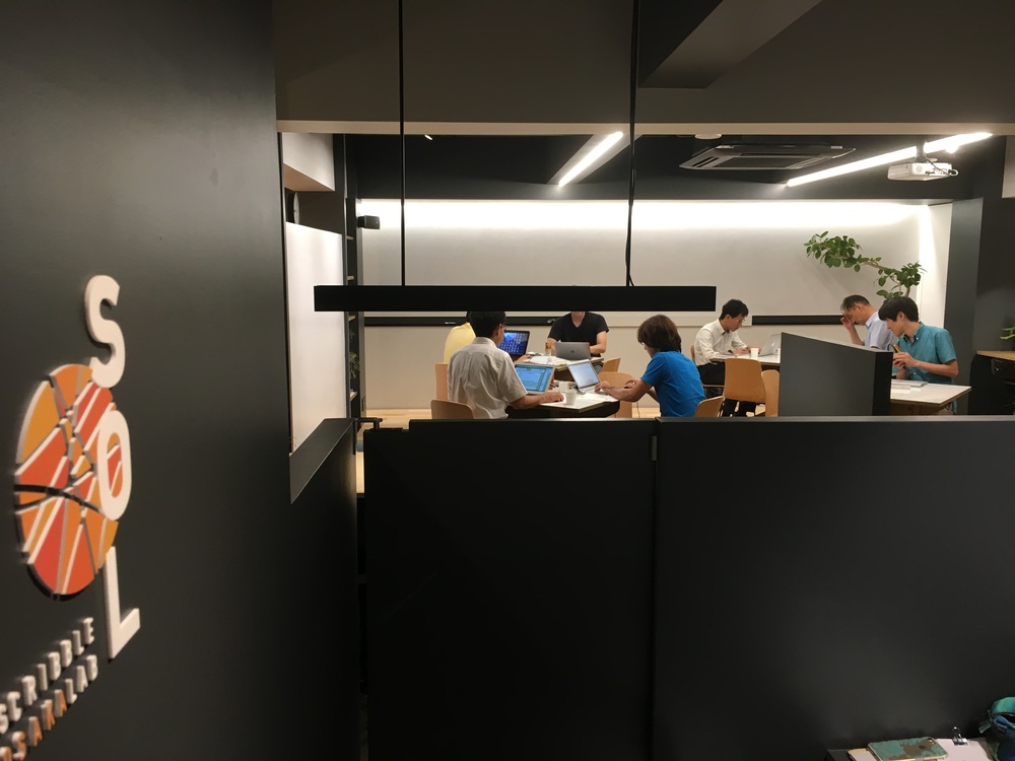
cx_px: 508
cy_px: 380
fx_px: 850
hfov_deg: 61.7
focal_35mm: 29
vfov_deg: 48.2
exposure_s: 1/30
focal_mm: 4.15
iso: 64
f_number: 2.2
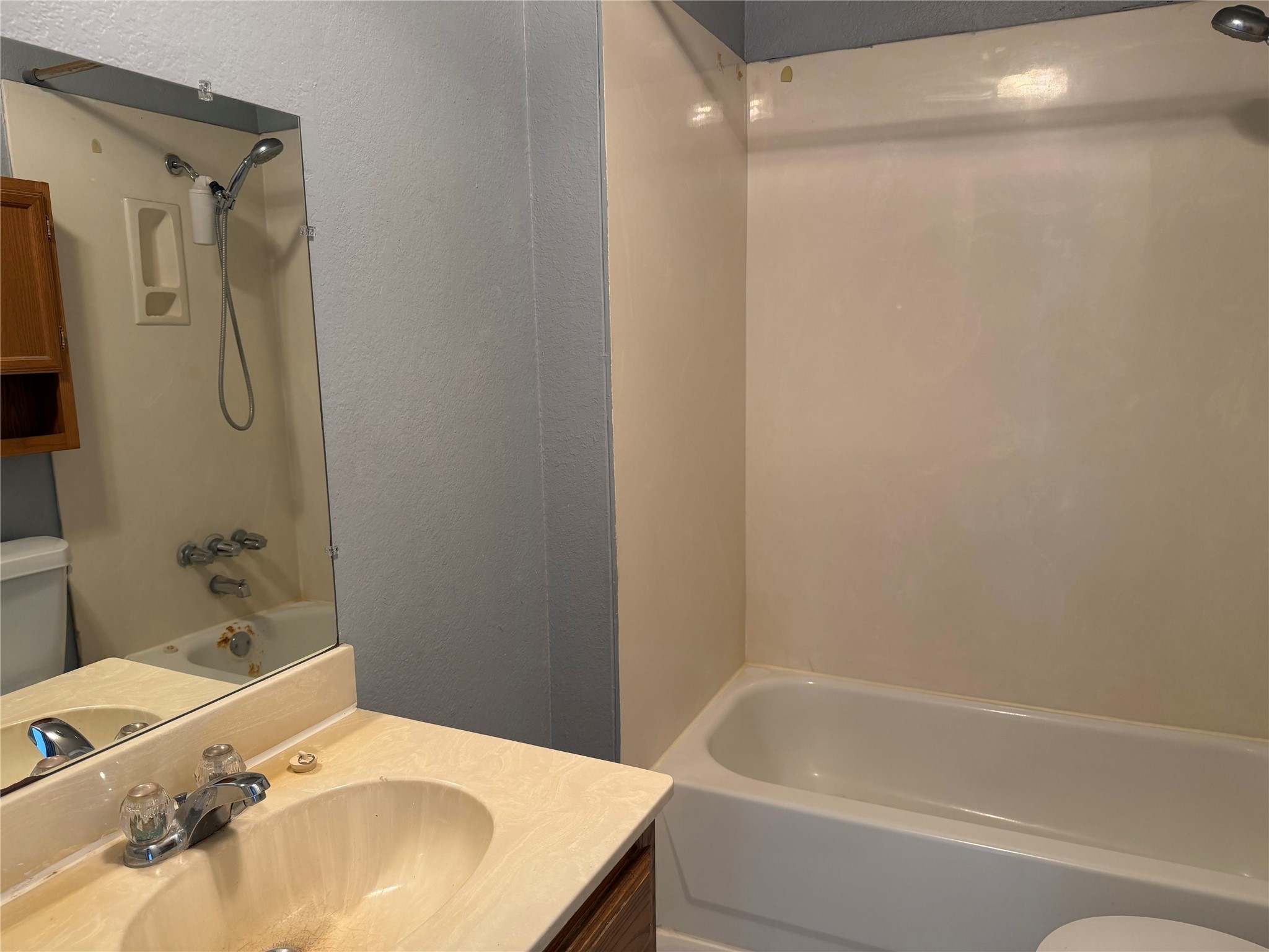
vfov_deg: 56.8
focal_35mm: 24
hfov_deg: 71.6
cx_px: 634
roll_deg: +1.0
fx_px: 880
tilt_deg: -9.7
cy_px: 476
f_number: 1.78
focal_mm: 6.76
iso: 160
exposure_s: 1/60
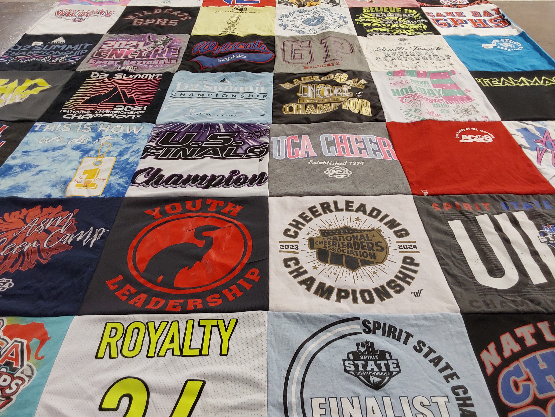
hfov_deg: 63.4
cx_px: 278
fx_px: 449
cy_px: 208
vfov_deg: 49.7
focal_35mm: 28
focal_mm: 2.91
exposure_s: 1/60
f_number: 1.9
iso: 100
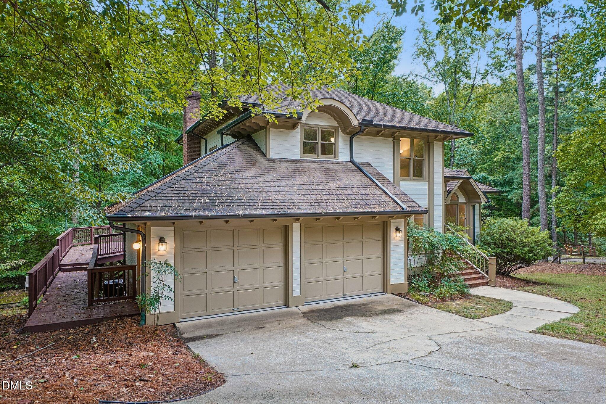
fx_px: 404
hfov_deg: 73.7
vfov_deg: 53.1
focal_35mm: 24
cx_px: 303
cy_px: 202
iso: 400
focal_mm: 16
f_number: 8
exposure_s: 1/6
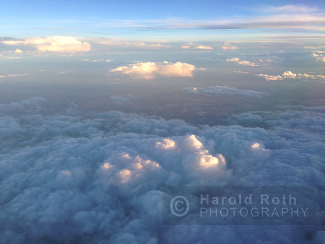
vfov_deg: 42.9
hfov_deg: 55.4
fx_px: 310
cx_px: 162
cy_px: 122
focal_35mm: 33
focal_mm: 4.13
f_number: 2.4
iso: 50
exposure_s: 1/288
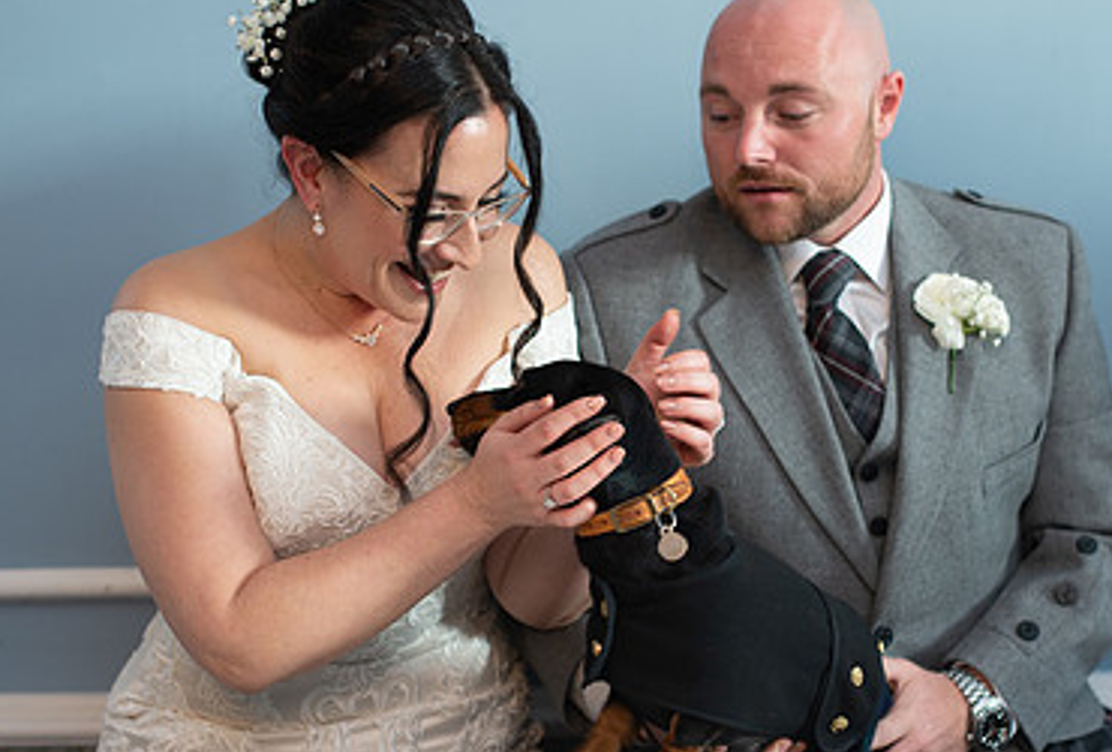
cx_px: 647
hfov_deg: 31.2
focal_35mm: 64
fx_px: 1985
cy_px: 386
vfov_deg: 21.4
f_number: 2.5
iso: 320
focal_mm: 35
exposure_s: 1/100
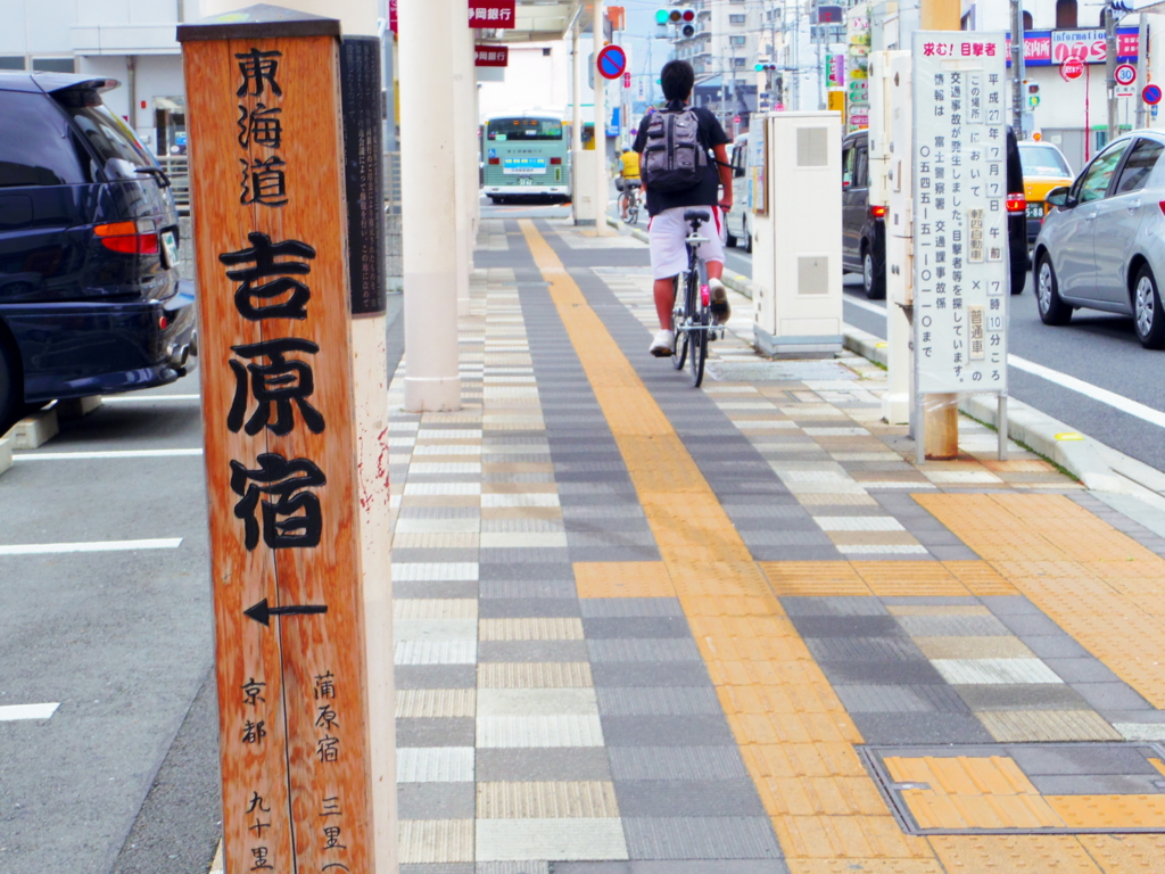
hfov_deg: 27.0
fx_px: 2423
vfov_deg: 20.4
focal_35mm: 72
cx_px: 582
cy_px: 437
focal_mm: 13
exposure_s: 1/200
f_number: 4.5
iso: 200
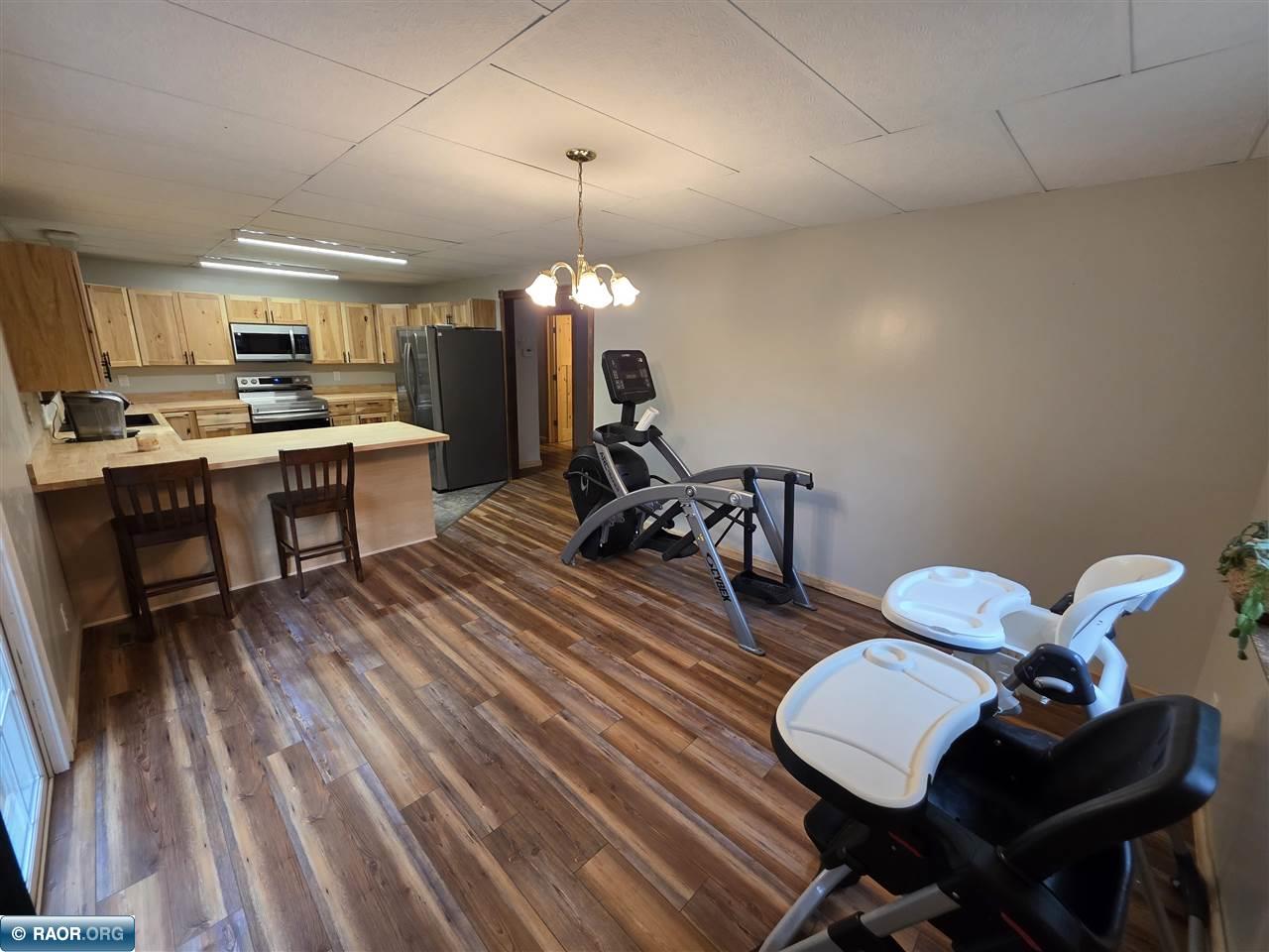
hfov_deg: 106.2
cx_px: 634
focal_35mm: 13
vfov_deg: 89.9
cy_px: 476
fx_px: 477
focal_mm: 2.2
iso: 160
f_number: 1.9
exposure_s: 1/60
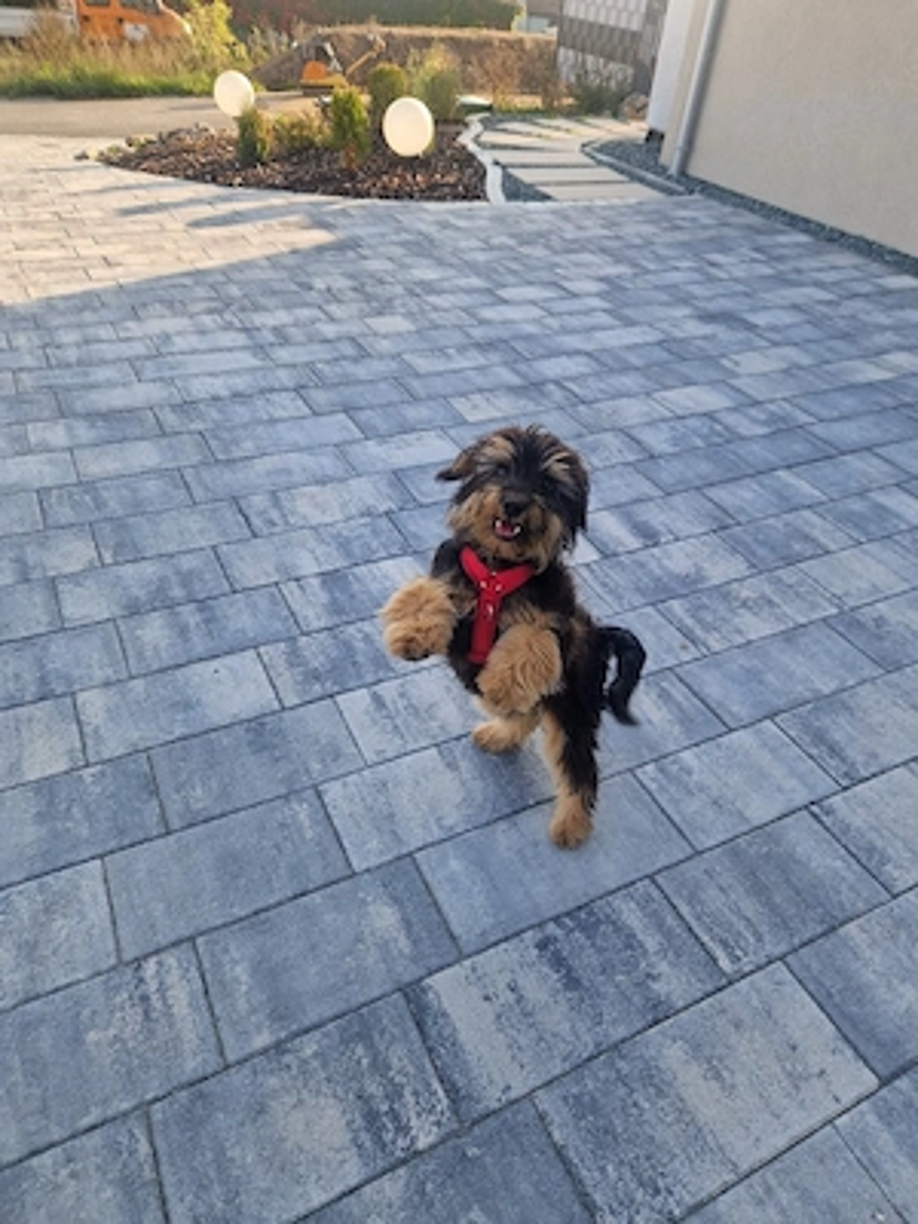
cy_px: 612
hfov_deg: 58.9
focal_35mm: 23
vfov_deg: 73.9
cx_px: 459
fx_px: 813
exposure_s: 1/357
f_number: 1.8
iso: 50
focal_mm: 5.4
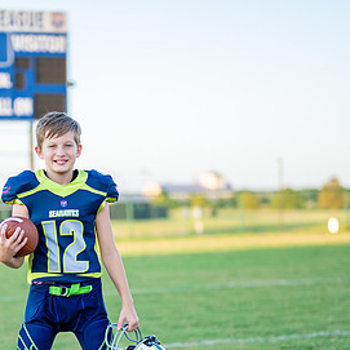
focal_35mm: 109
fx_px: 1247
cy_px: 265
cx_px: 71
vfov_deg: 15.9
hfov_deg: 15.9
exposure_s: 1/1600
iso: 160
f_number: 1.2
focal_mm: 50
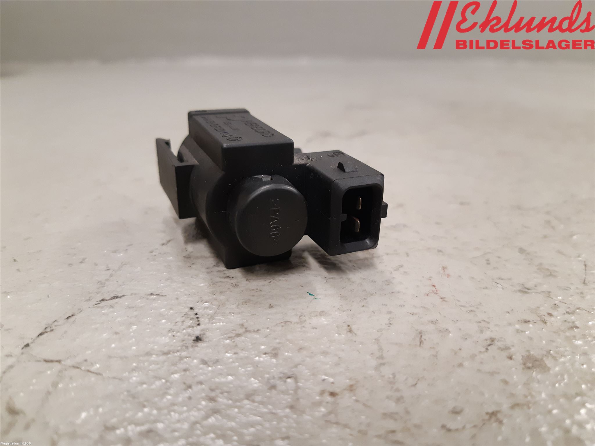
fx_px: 447
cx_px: 298
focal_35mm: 26
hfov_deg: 67.3
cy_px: 223
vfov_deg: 53.1
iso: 200
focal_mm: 3.93
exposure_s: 1/50
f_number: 1.7
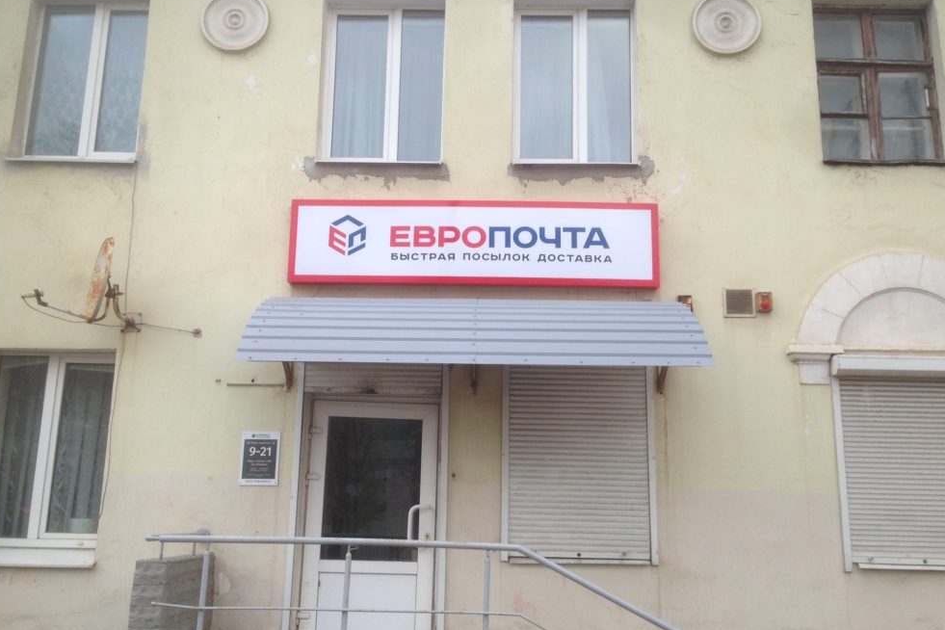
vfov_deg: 37.8
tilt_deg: +12.1
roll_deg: -0.3
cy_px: 347
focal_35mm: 35
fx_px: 919
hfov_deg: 54.4
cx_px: 471
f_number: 2.4
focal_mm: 4.12
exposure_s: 1/212
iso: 50
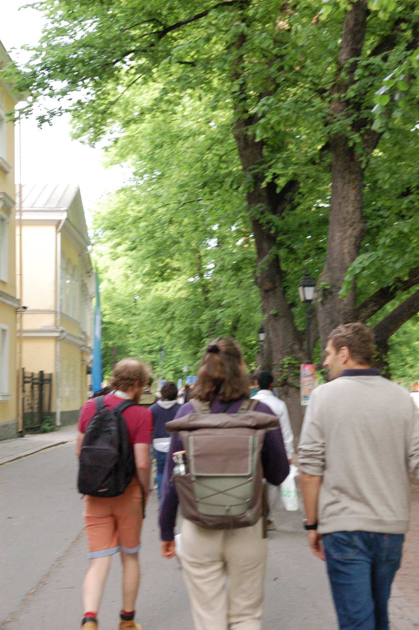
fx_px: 997
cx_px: 210
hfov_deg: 23.7
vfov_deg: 35.1
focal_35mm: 57
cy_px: 315
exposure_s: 1/125
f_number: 5.6
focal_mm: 38
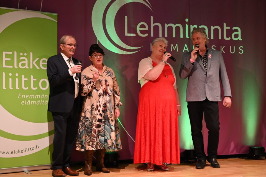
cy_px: 88
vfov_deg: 25.0
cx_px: 133
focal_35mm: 54
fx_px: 399
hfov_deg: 36.9
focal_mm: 54
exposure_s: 1/60
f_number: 4
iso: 3200
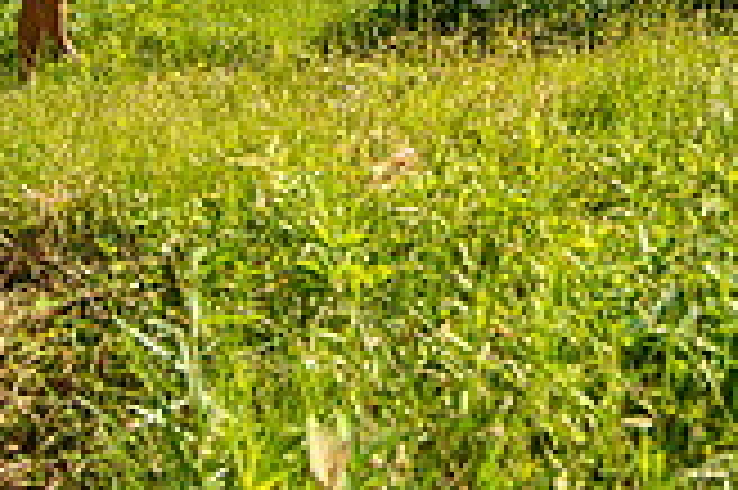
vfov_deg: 21.1
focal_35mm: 60
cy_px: -94
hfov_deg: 33.0
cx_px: 513
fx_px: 1229
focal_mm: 17
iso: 100
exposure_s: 1/400
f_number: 5
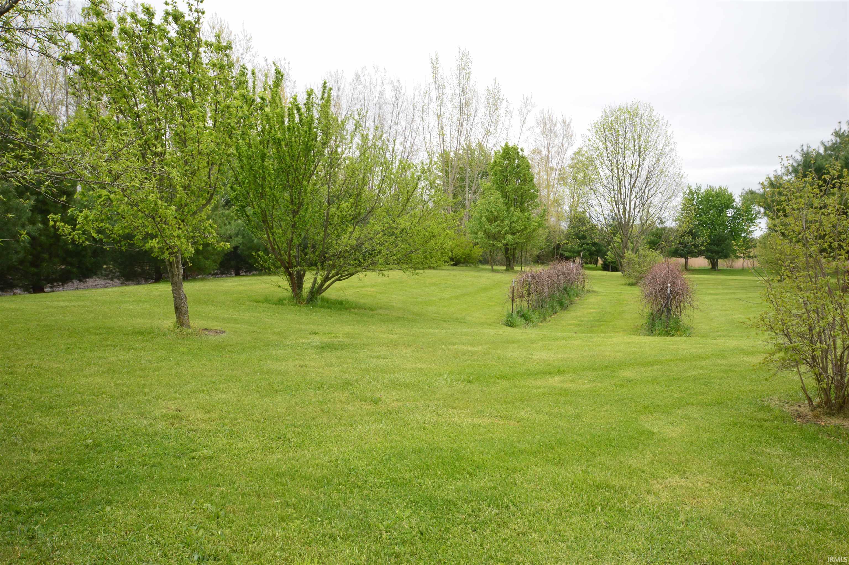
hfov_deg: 62.0
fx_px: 707
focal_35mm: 30
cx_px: 424
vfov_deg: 43.5
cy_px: 282
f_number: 10
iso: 400
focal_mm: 20
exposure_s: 1/200
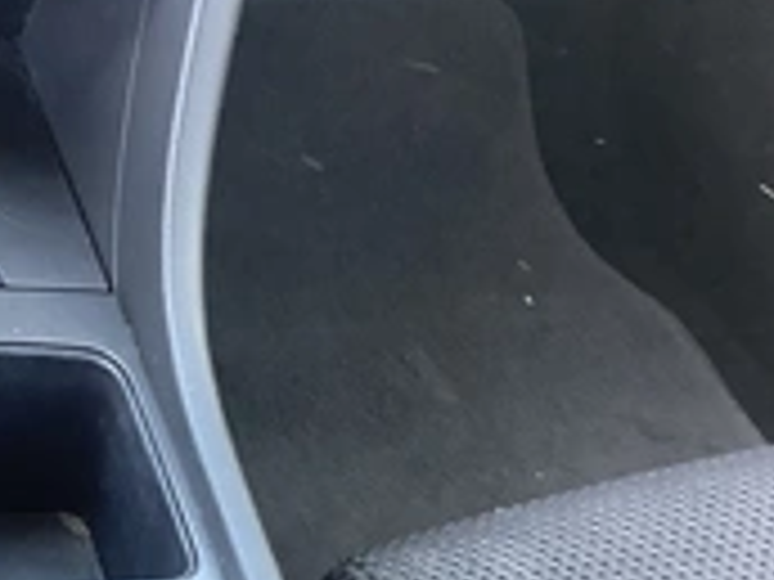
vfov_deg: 19.7
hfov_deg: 25.7
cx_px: 9
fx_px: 1610
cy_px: 607
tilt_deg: -50.9
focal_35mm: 72
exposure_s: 1/50
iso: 160
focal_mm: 3.3
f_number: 2.4
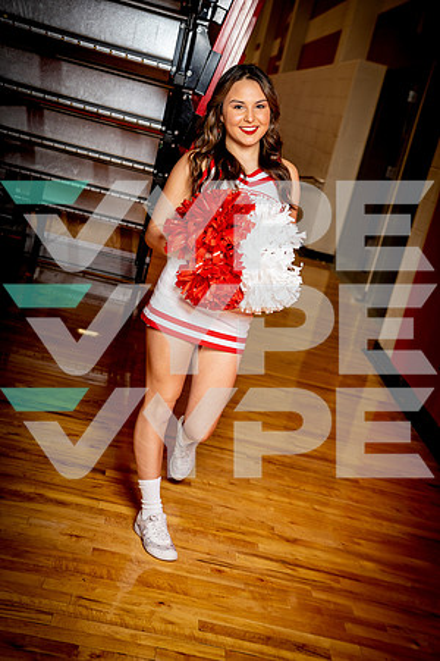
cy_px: 330
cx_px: 220
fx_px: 990
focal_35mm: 54
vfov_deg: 36.9
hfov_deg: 25.1
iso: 400
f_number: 4.5
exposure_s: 1/250
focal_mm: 54
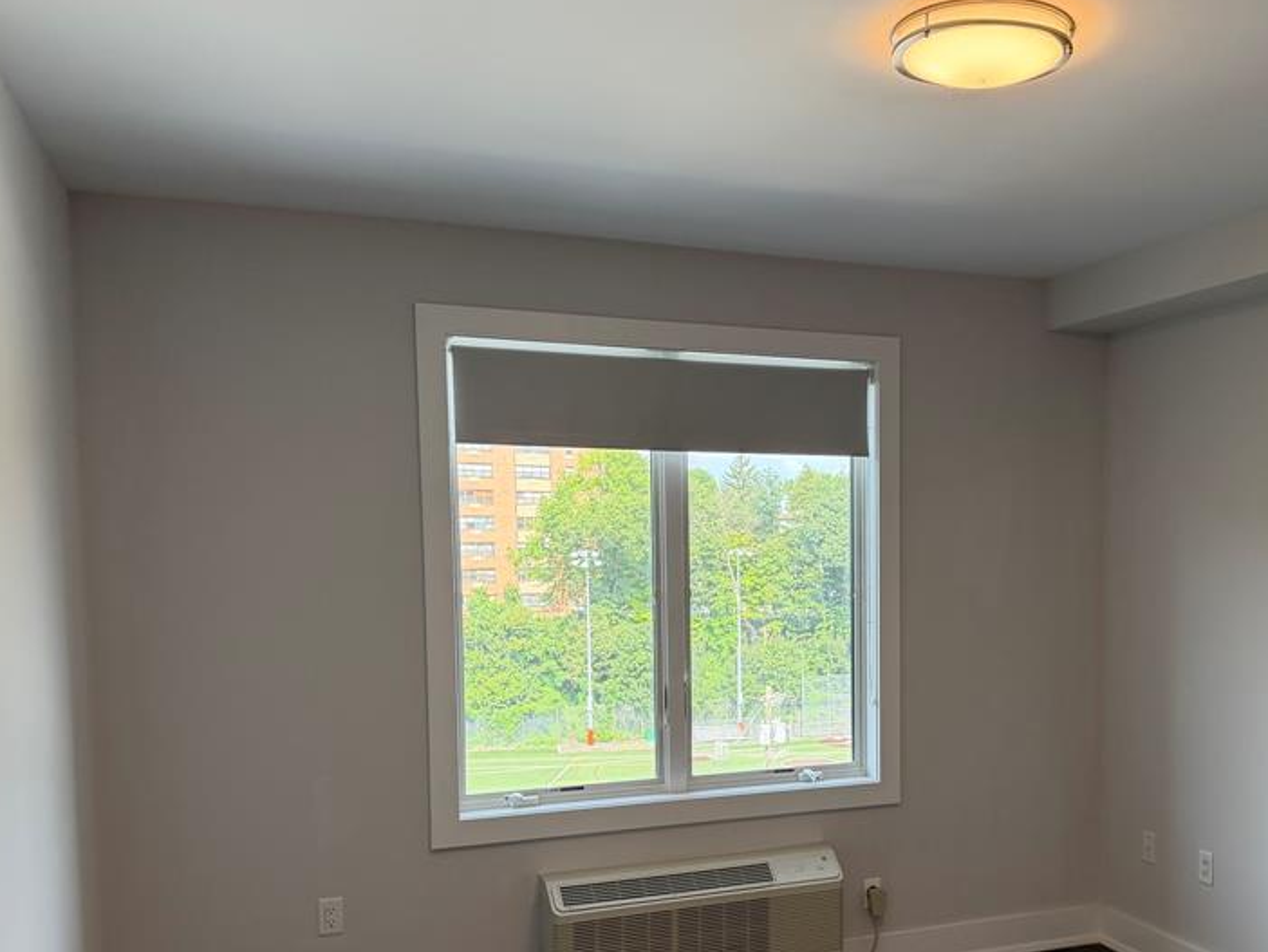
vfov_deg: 40.2
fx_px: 1283
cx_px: 824
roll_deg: +0.1
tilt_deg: -4.0
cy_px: 636
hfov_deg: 51.8
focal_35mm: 35
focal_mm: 6.76
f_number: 1.78
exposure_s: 1/210
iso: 125
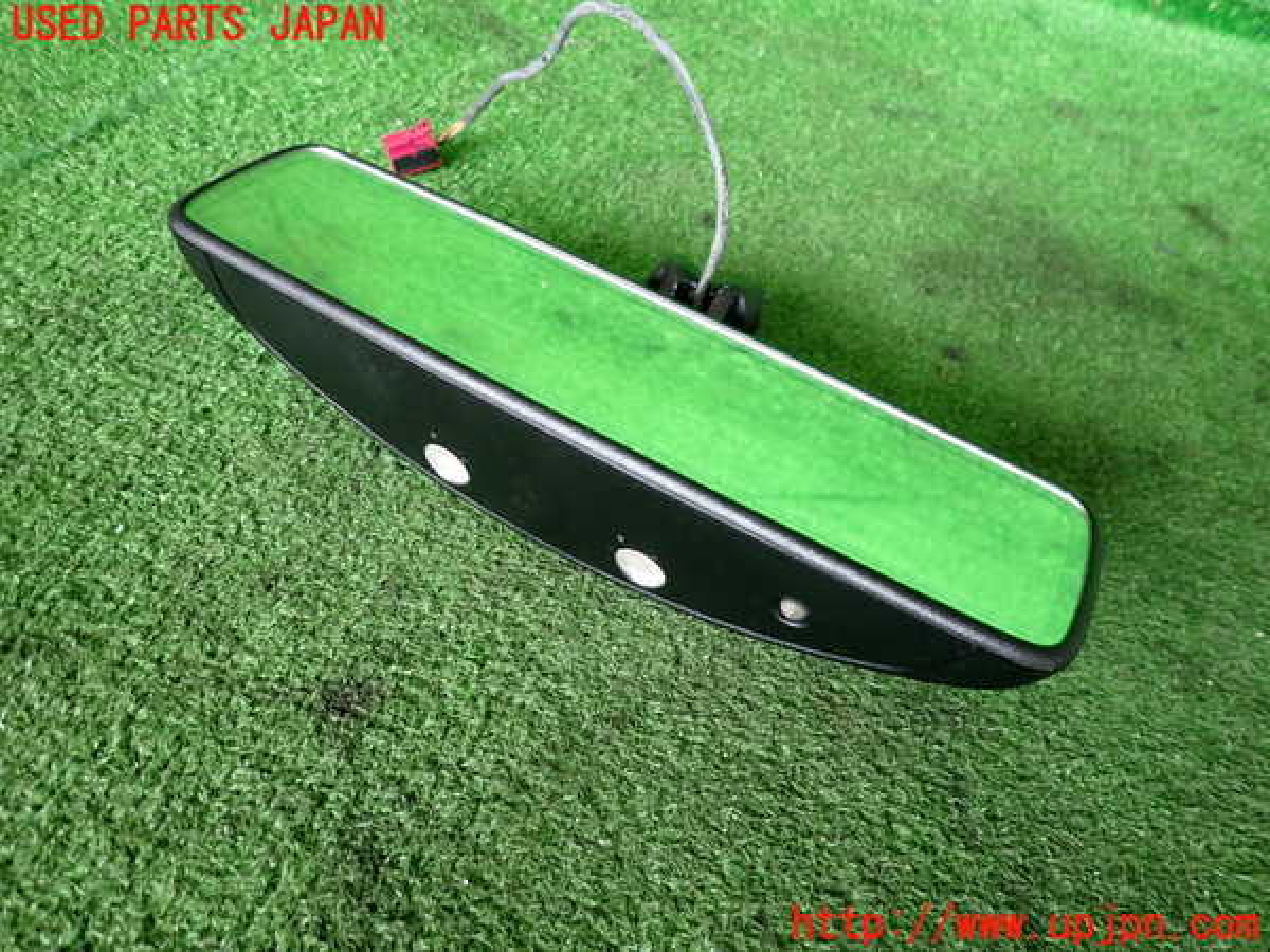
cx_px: 635
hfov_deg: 69.4
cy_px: 476
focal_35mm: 25
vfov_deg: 54.9
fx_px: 917
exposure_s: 1/50
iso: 200
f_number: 2
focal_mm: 4.5
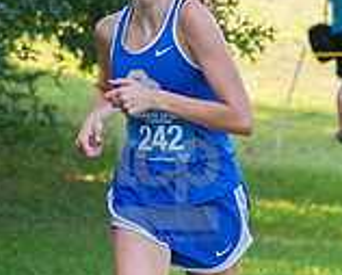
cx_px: 168
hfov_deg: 4.0
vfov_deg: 3.2
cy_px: 184
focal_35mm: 480
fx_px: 4868
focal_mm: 120
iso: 3200
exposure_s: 1/1600
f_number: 5
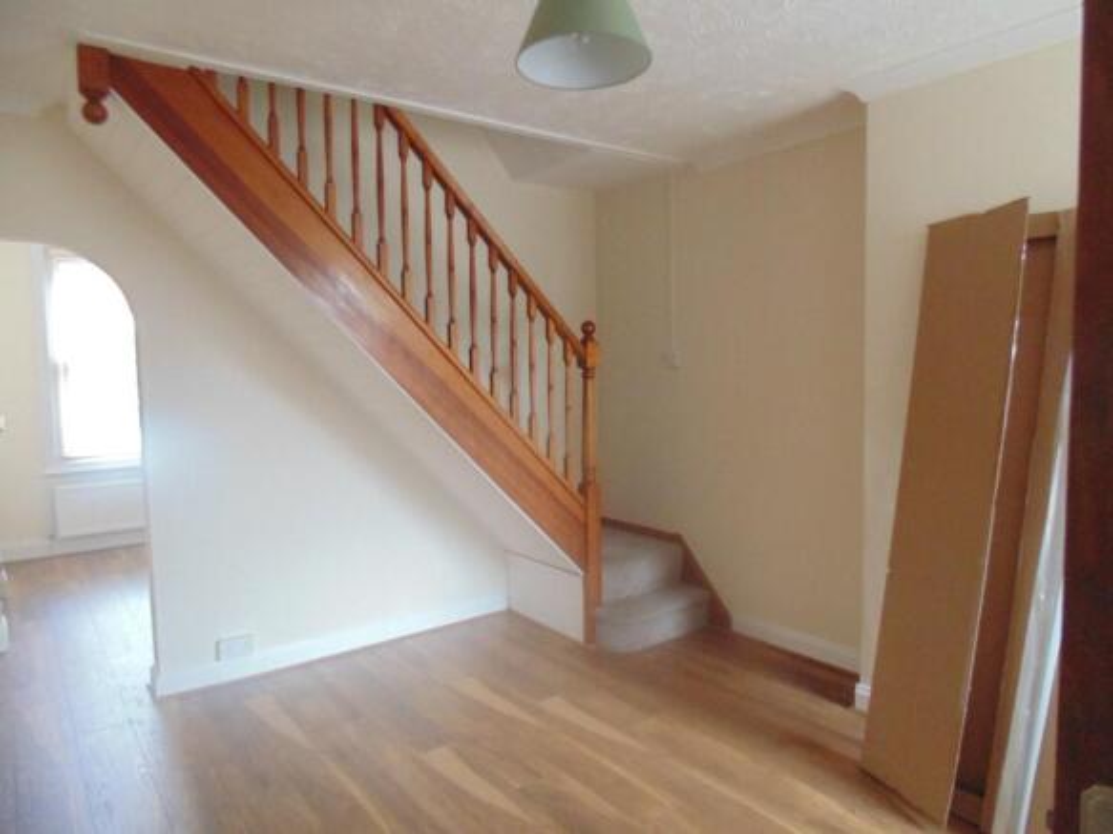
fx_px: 707
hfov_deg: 76.4
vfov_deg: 61.1
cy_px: 417
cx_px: 556
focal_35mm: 22
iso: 400
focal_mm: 4
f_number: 3.1
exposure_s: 1/15
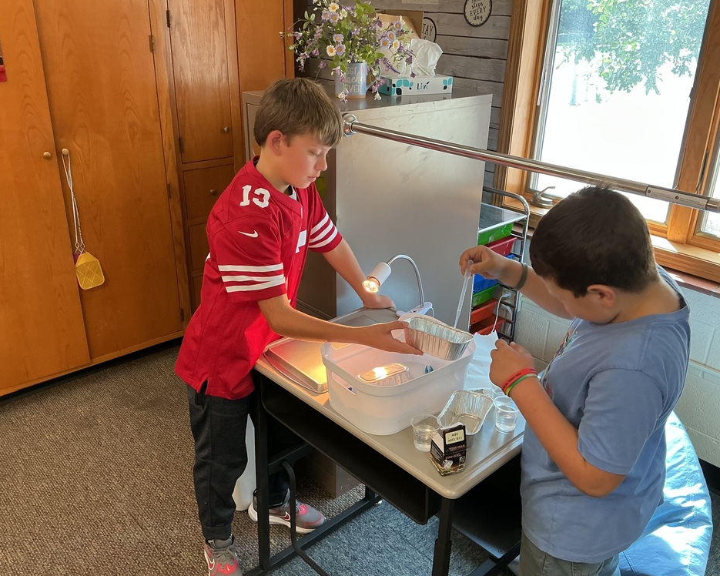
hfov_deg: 57.2
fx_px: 661
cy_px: 287
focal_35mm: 31
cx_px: 371
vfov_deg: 47.1
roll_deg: -1.4
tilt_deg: -24.2
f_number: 1.8
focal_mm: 3
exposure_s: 1/60
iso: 80
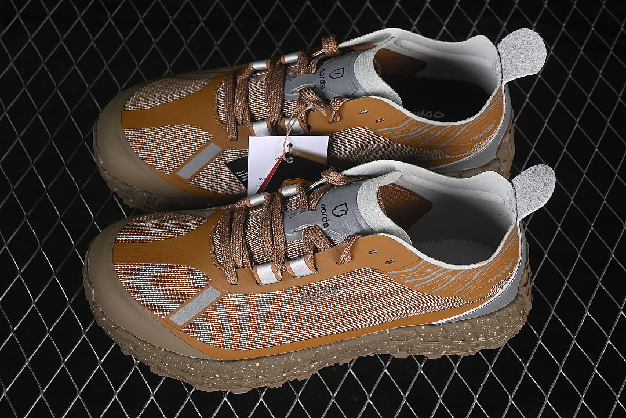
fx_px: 1304
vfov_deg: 18.2
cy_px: 209
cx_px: 313
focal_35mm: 75
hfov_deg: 27.0
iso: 160
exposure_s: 1/60
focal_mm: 50
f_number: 6.3
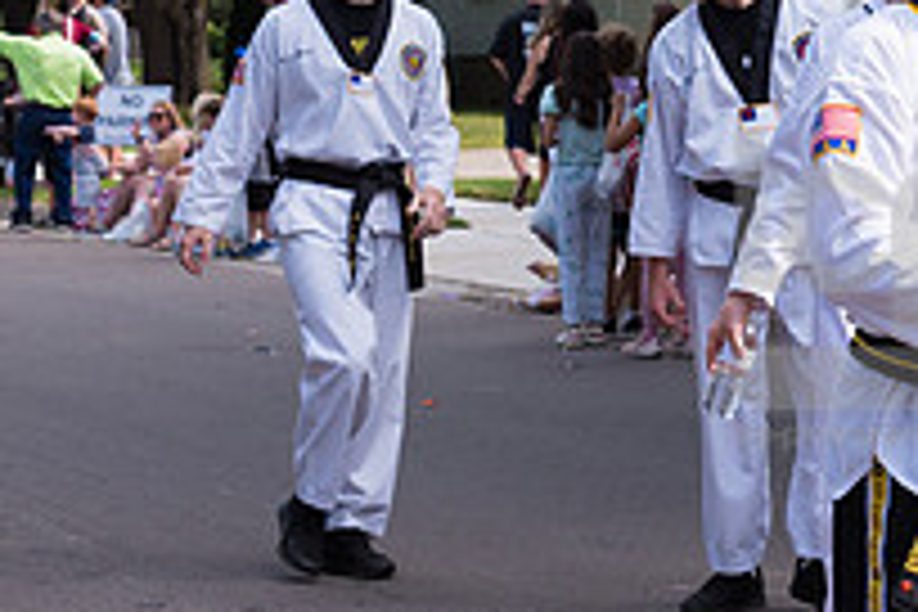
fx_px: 3978
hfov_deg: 13.0
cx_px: 873
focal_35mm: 156
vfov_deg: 8.8
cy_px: 290
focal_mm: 55
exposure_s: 1/500
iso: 220
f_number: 6.3
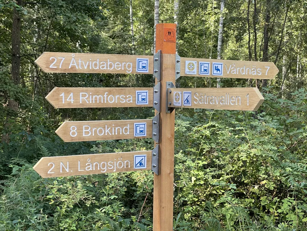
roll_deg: -1.5
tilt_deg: -4.3
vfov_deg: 22.9
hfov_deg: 30.3
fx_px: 568
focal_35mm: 64
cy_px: 116
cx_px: 154
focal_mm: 7.5
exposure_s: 1/99
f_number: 2.2
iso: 80
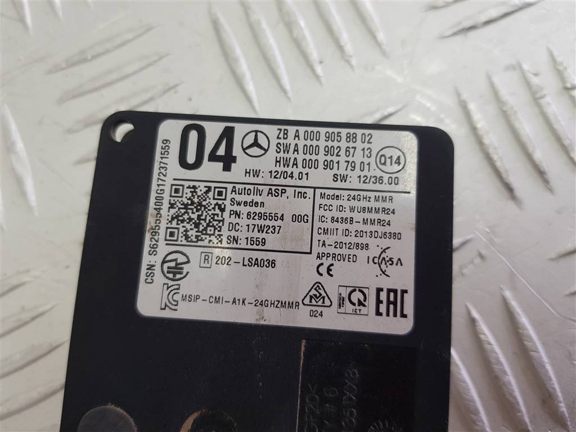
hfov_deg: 67.3
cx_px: 288
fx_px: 433
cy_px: 216
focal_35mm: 26
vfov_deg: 53.1
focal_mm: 4.2
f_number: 1.7
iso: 64
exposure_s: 1/100
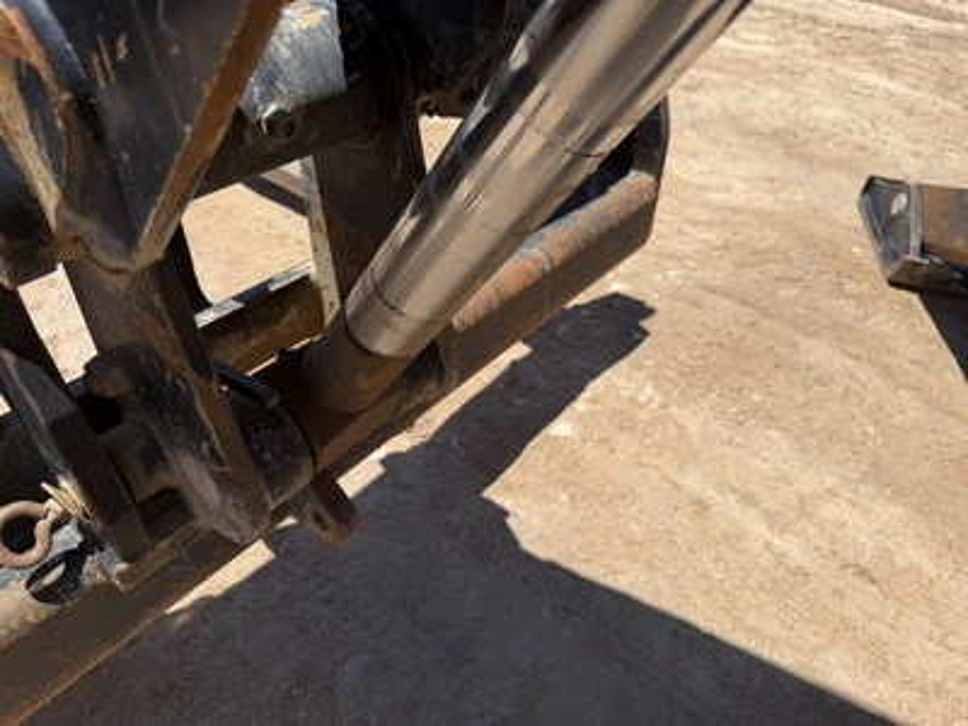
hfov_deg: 71.6
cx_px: 484
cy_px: 363
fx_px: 671
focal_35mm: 24
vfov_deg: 56.8
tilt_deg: -42.7
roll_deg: -7.5
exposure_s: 1/4673
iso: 80
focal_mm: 6.76
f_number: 1.78
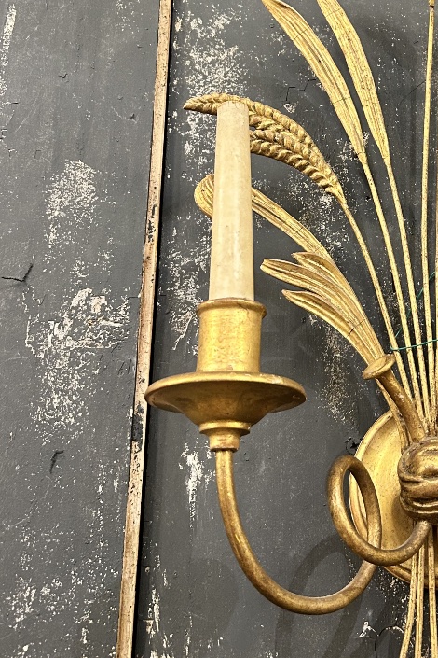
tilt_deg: +24.7
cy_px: 201
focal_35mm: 46
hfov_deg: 28.0
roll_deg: +3.1
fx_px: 839
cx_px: 404
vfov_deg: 42.0
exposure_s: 1/50
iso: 250
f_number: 1.5
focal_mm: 5.7
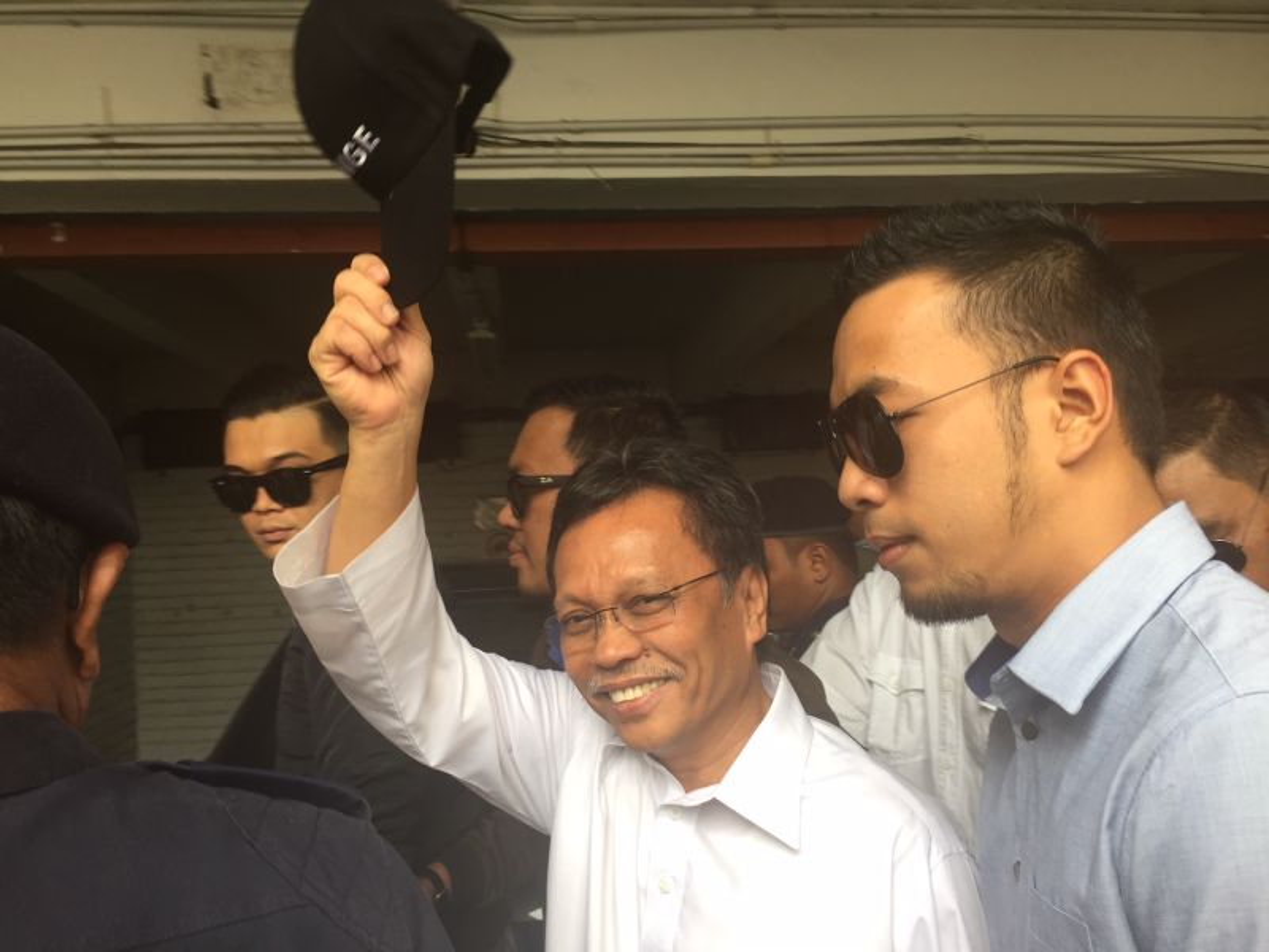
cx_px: 634
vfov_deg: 48.2
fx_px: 1063
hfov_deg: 61.7
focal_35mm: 29
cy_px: 476
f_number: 2.2
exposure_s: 1/100
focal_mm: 4.15
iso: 32
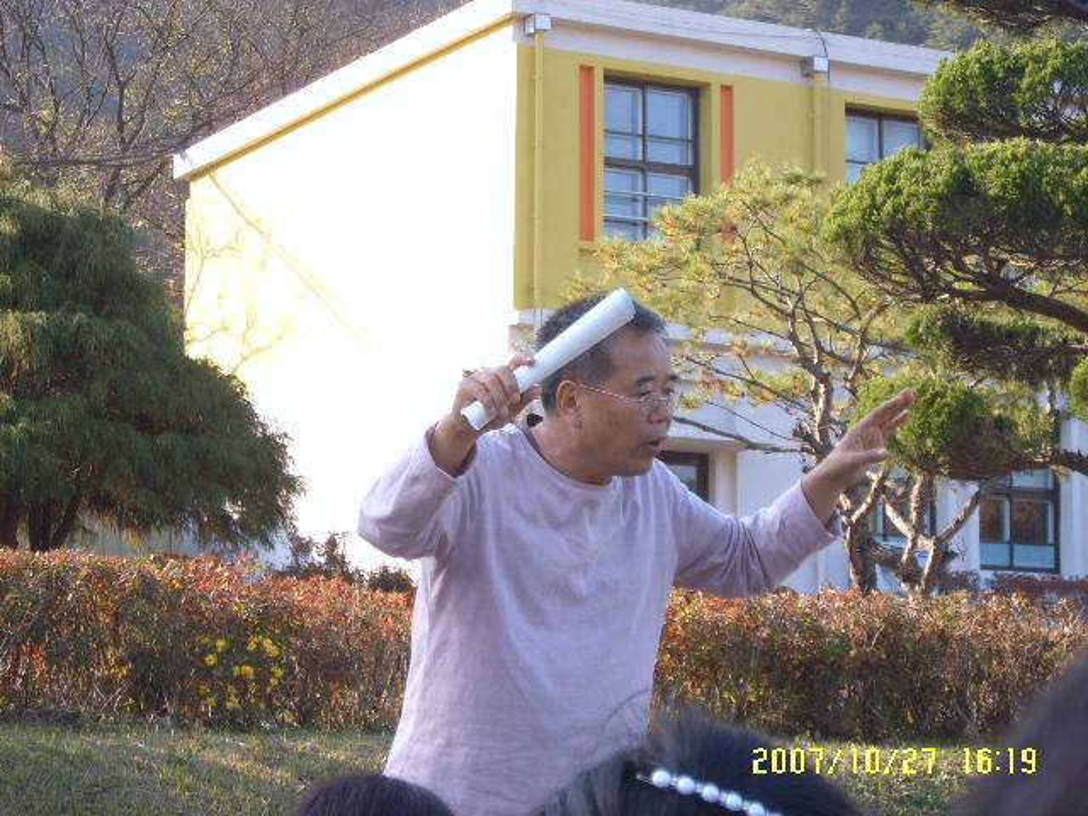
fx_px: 2986
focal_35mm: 95
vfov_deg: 15.6
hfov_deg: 20.7
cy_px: 408
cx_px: 544
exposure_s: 1/125
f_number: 4.5
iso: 50
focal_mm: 15.7
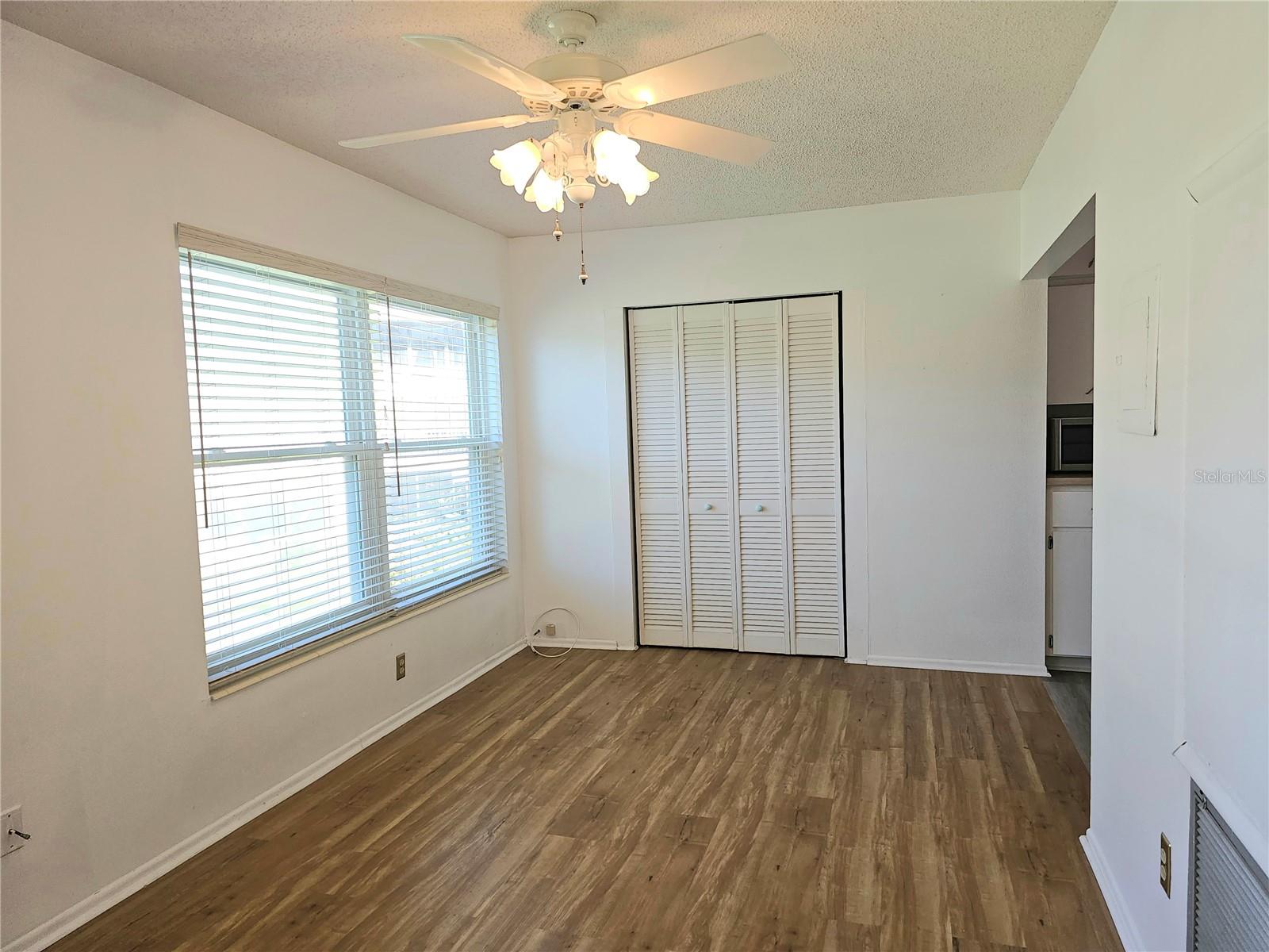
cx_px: 634
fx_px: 843
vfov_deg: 58.9
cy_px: 476
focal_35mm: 23
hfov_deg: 73.9
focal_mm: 6.3
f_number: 1.7
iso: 40
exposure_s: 1/60.2
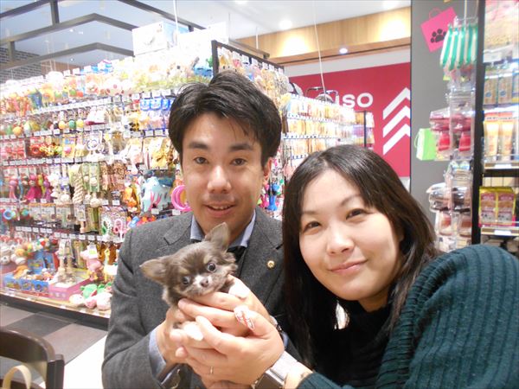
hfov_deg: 67.3
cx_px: 260
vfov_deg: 53.1
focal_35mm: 26
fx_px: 390
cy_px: 194
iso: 400
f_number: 3.2
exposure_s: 1/25
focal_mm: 4.6
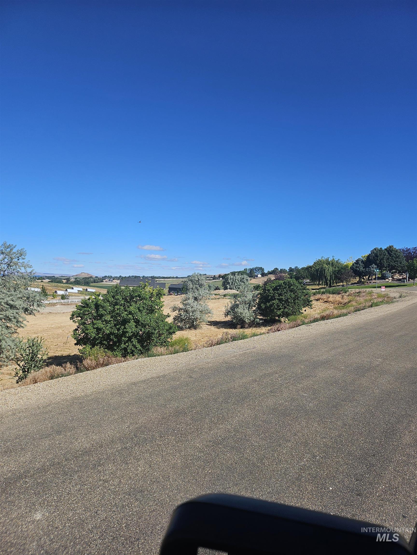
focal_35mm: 24
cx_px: 208
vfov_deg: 71.6
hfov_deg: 56.8
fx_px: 385
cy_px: 278
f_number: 1.8
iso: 50
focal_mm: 5
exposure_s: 1/5243
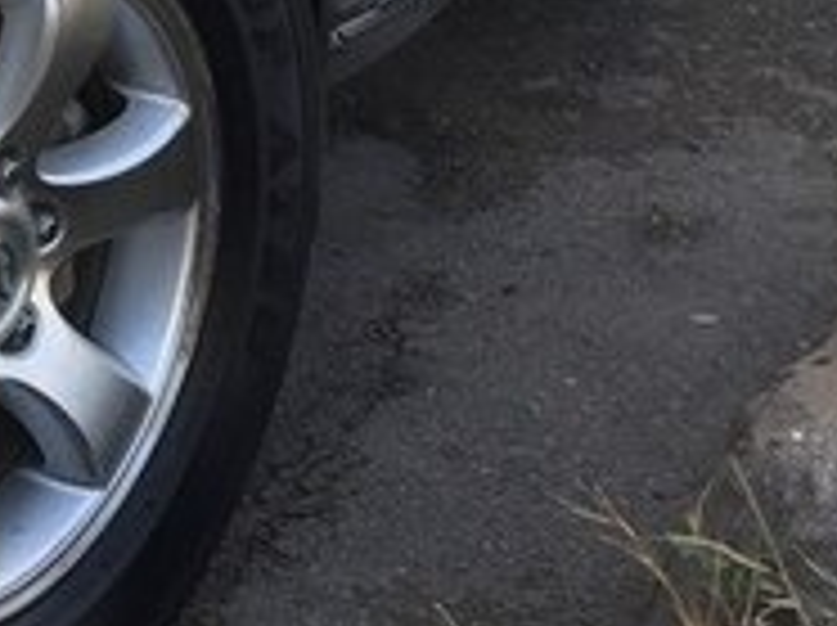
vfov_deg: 13.6
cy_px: -263
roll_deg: +0.7
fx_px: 2487
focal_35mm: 103
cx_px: -310
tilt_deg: -15.8
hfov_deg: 17.7
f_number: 2.2
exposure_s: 1/100
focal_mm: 4.15
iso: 50
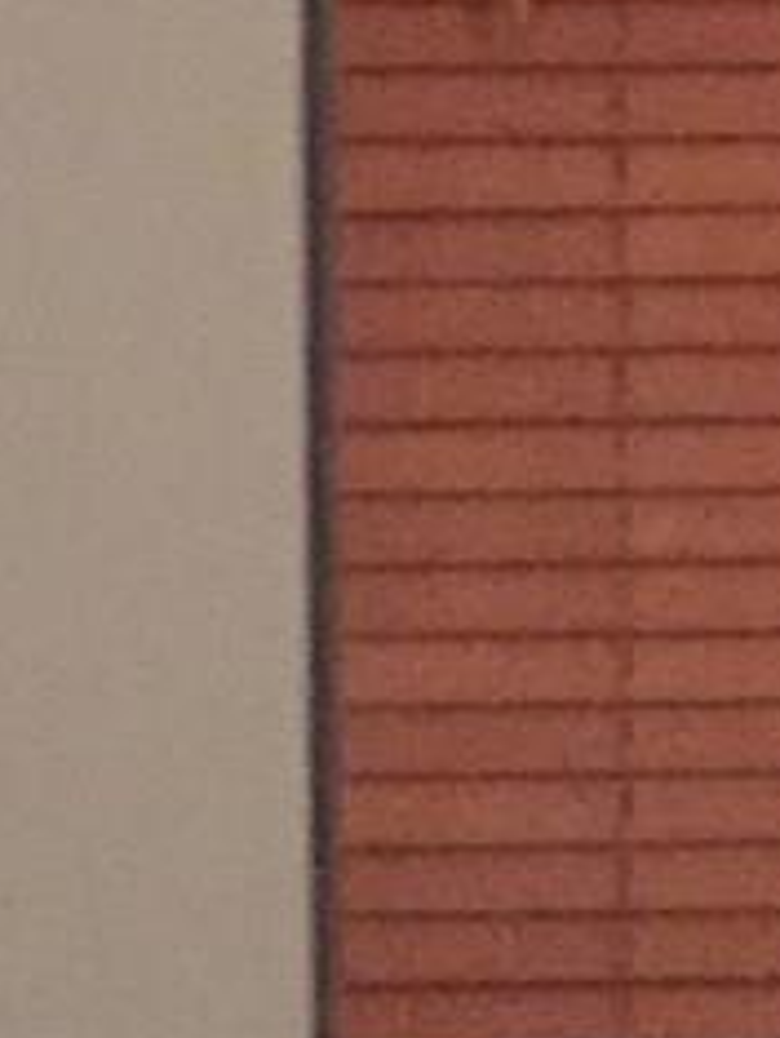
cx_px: 917
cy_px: -120
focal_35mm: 190
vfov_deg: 10.3
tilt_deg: +0.7
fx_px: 5698
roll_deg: +0.2
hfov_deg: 7.8
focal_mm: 4.15
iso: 400
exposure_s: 1/15
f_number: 2.2
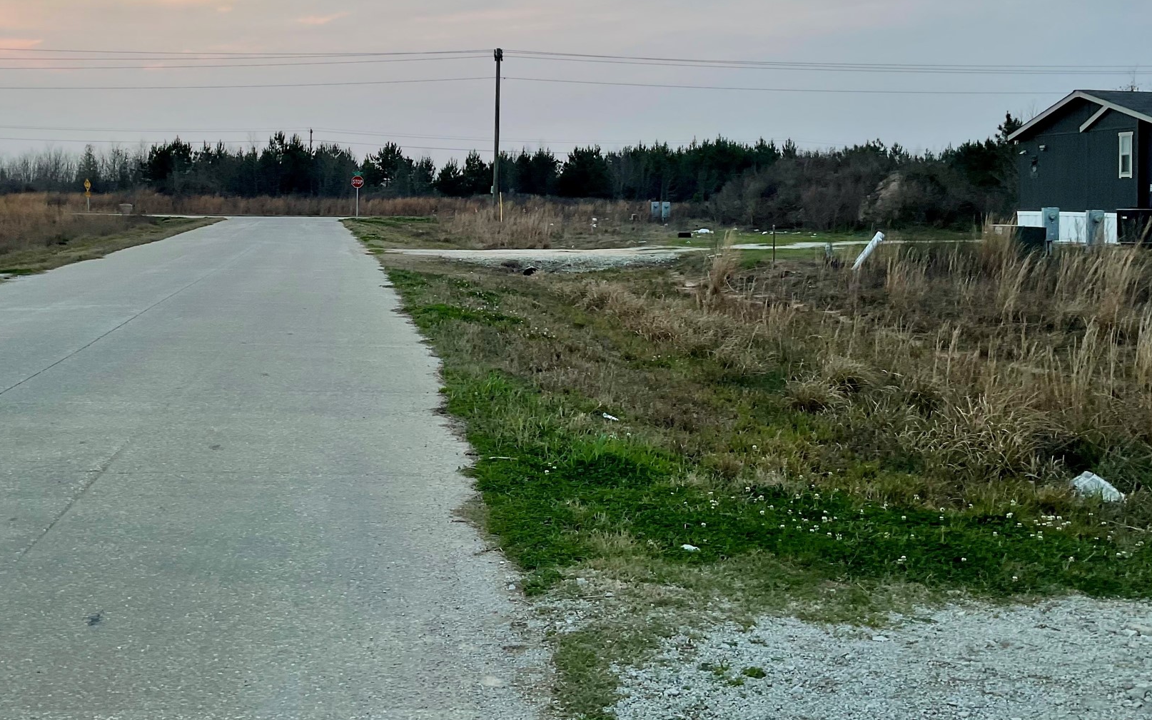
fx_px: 1225
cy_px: 190
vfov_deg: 32.2
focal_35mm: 39
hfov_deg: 50.1
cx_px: 473
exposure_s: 1/120
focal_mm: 3
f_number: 1.8
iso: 32
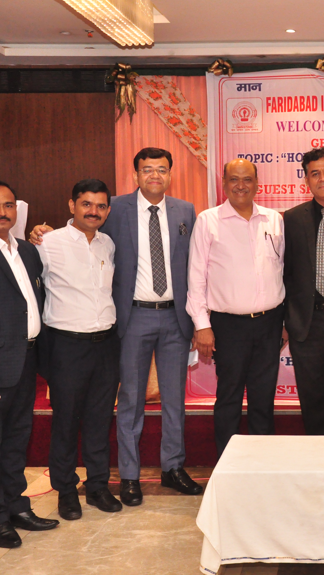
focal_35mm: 57
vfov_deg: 36.6
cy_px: 288
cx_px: 332
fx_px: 871
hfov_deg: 20.3
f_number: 3.8
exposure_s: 1/125
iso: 1600
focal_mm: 24
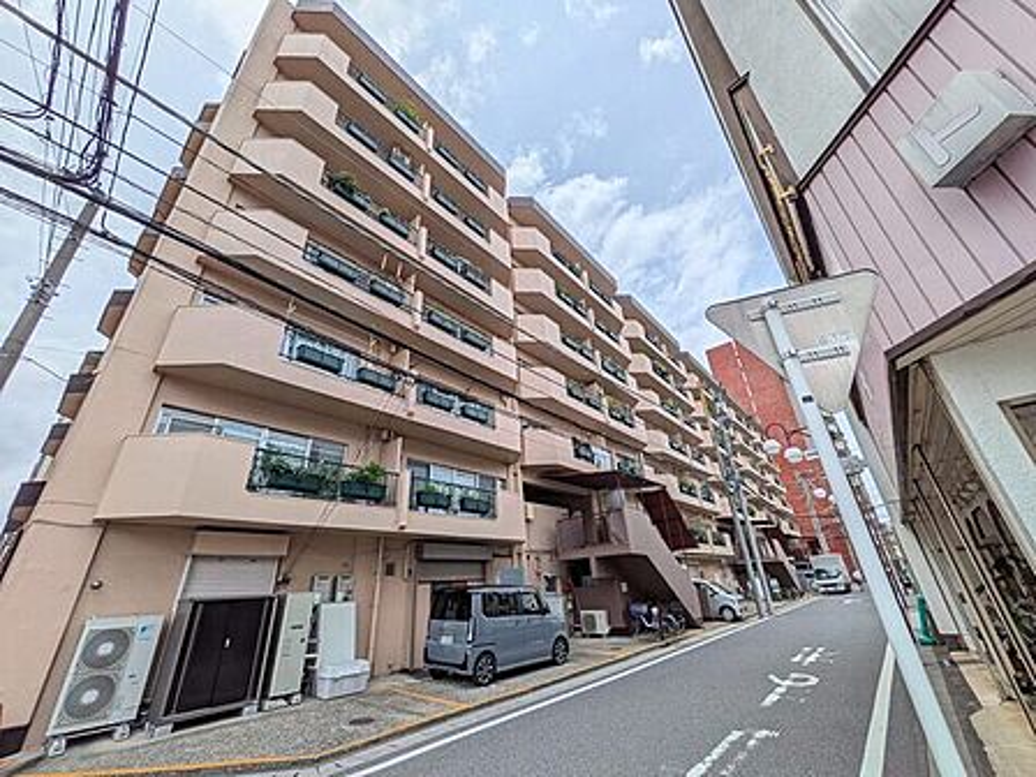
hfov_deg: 102.1
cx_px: 518
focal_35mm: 14
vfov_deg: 85.7
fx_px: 419
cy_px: 388
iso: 51
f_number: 2.2
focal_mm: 1.83
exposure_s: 1/3559
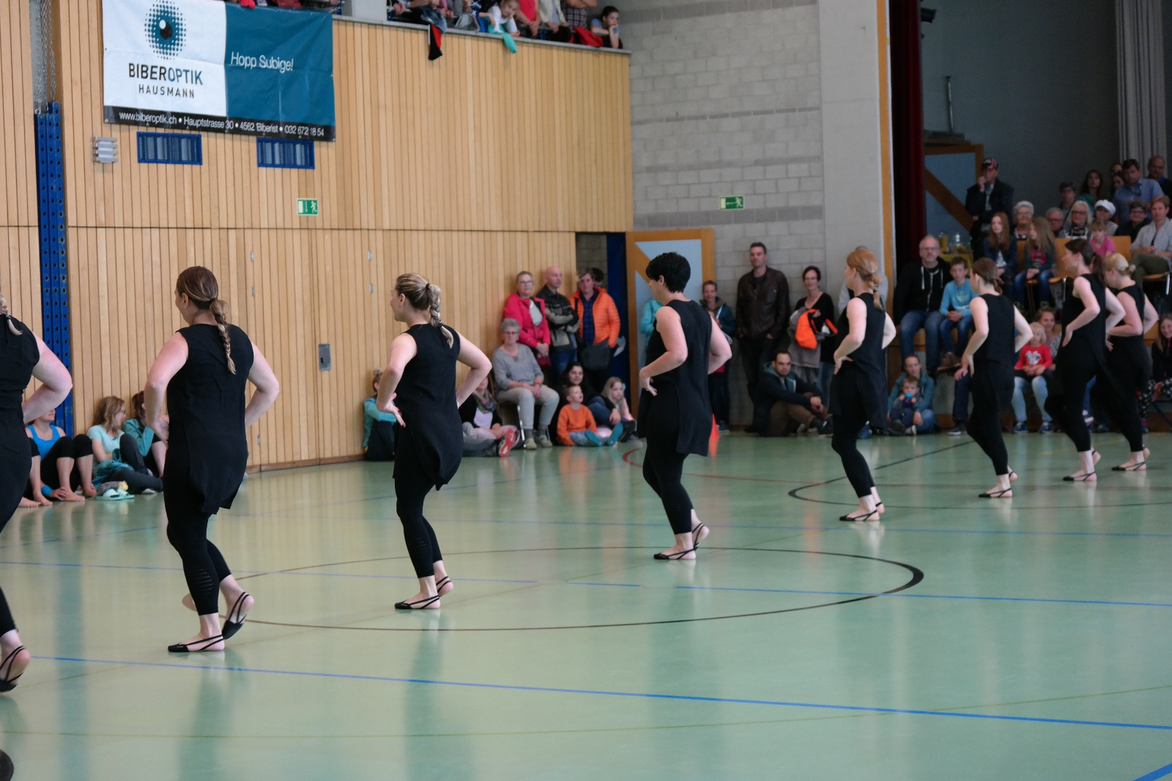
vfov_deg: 17.7
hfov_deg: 26.3
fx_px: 2506
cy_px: 390
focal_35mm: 77
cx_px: 586
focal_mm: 50
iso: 800
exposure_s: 1/80
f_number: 4
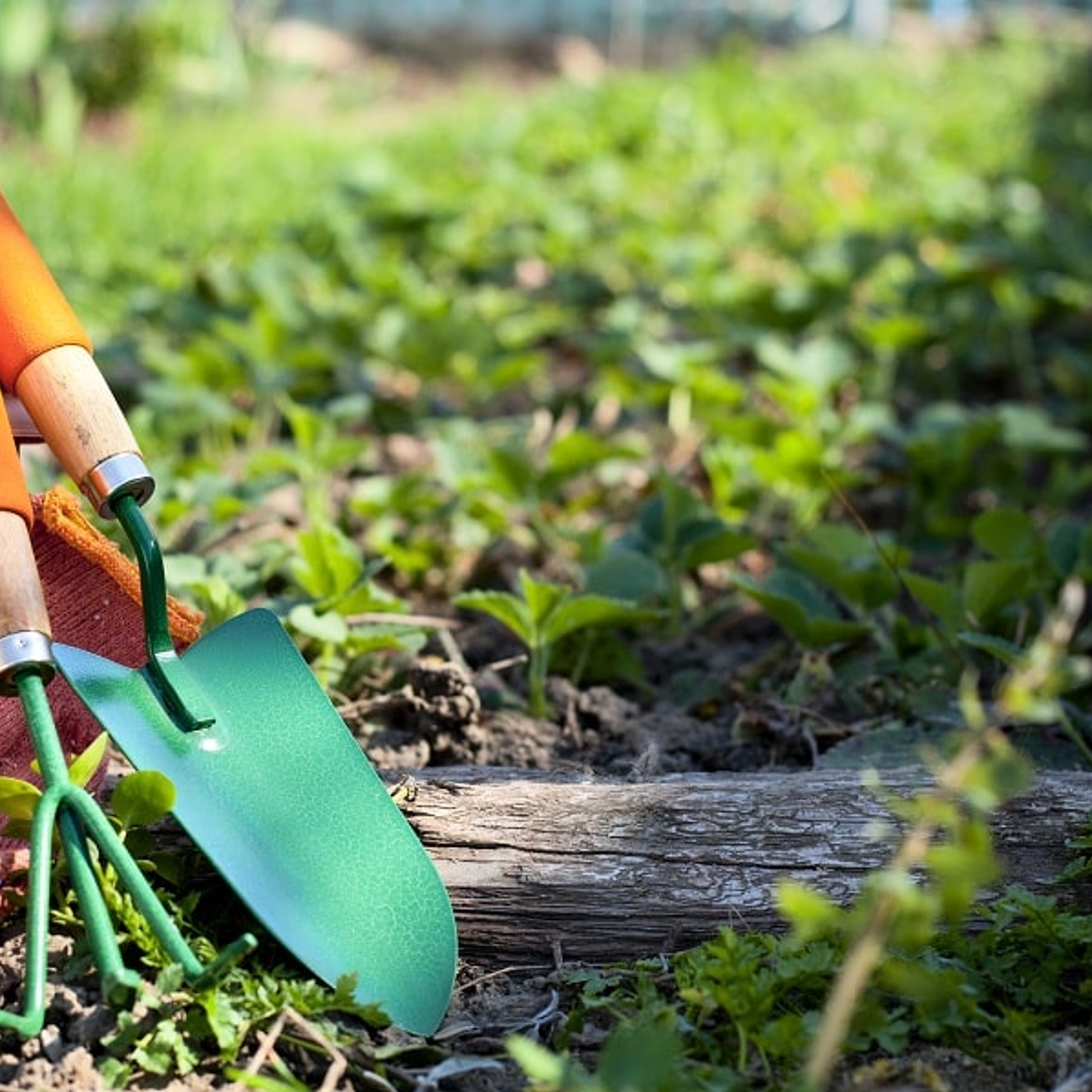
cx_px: 394
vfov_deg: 18.1
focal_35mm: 96
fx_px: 3426
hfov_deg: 18.1
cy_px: 544
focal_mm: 50
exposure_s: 1/250
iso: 100
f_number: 4
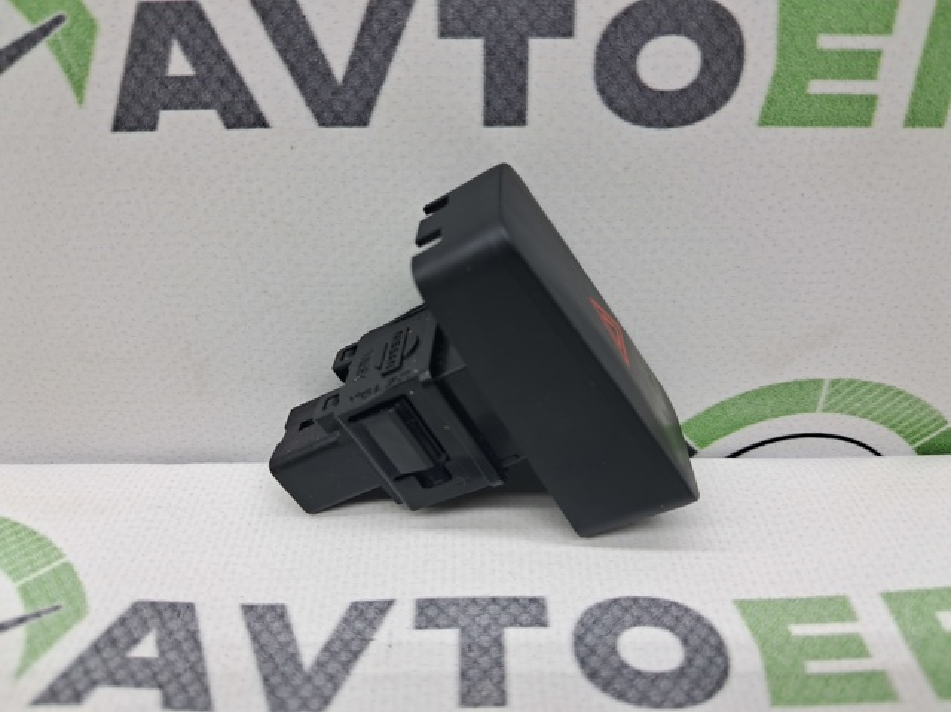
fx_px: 741
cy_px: 356
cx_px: 476
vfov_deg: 51.3
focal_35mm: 27
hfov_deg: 65.4
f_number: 1.8
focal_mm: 4
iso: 50
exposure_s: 1/100
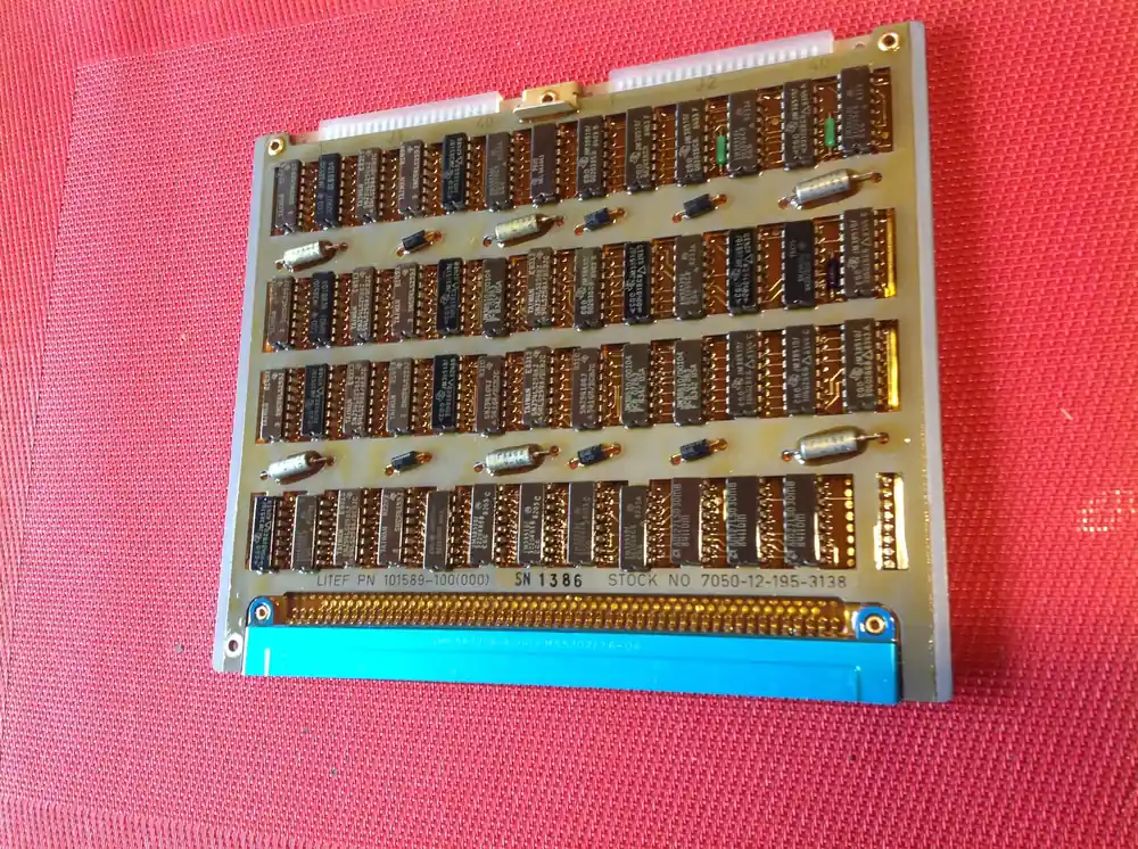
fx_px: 1148
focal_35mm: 35
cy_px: 424
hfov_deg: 52.7
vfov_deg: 40.6
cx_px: 569
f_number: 2.4
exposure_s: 1/15
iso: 125
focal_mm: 4.28
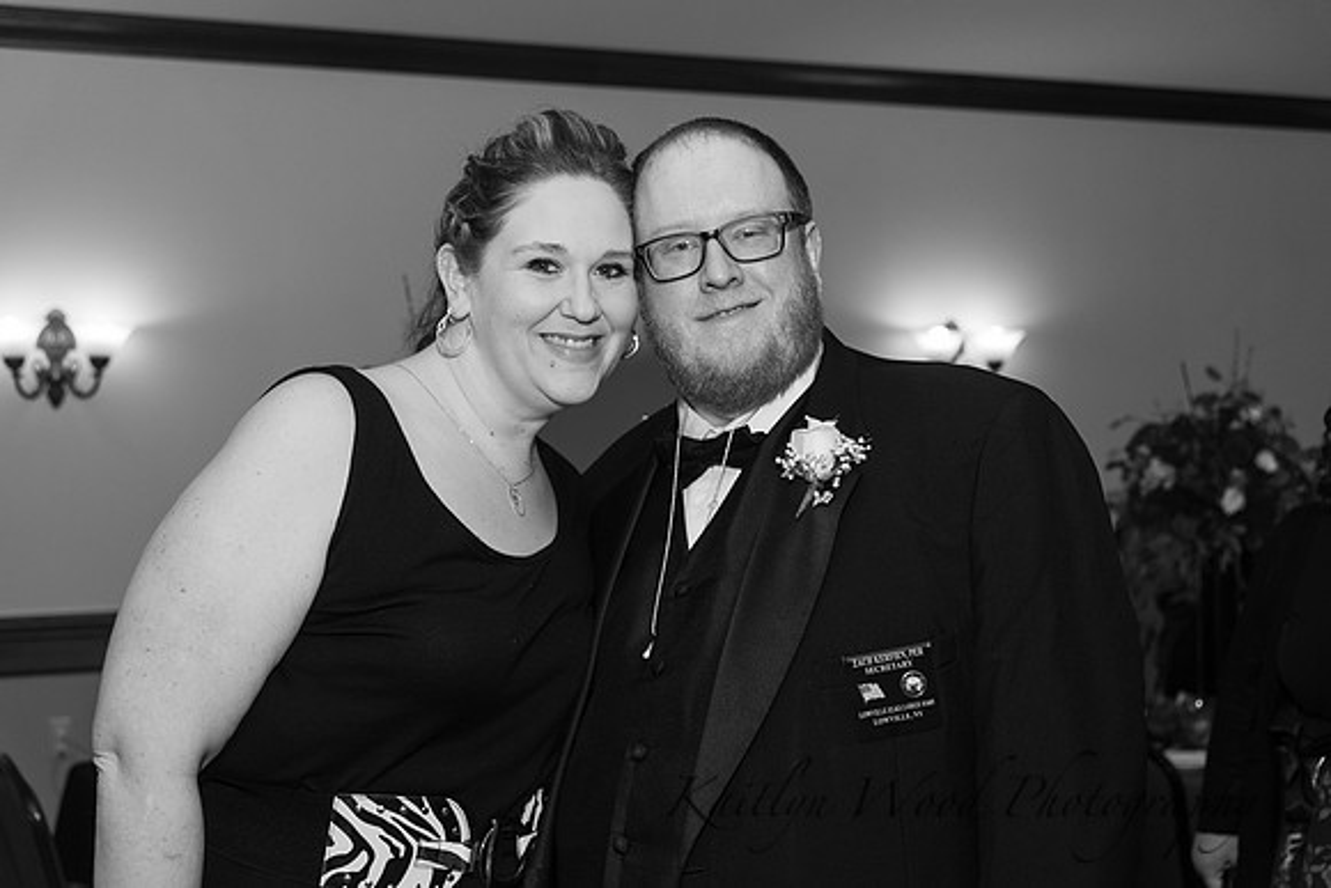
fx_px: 1701
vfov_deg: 29.3
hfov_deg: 42.7
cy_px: 444
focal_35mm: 46
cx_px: 666
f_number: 4
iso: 800
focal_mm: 46
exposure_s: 1/200
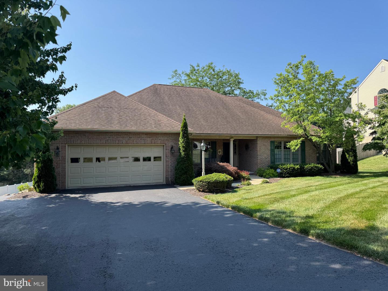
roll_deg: +0.6
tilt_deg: +0.2
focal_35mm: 24
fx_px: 269
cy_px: 146
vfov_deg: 56.8
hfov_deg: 71.6
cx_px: 194
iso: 80
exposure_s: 1/2331
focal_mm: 6.76
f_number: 1.78
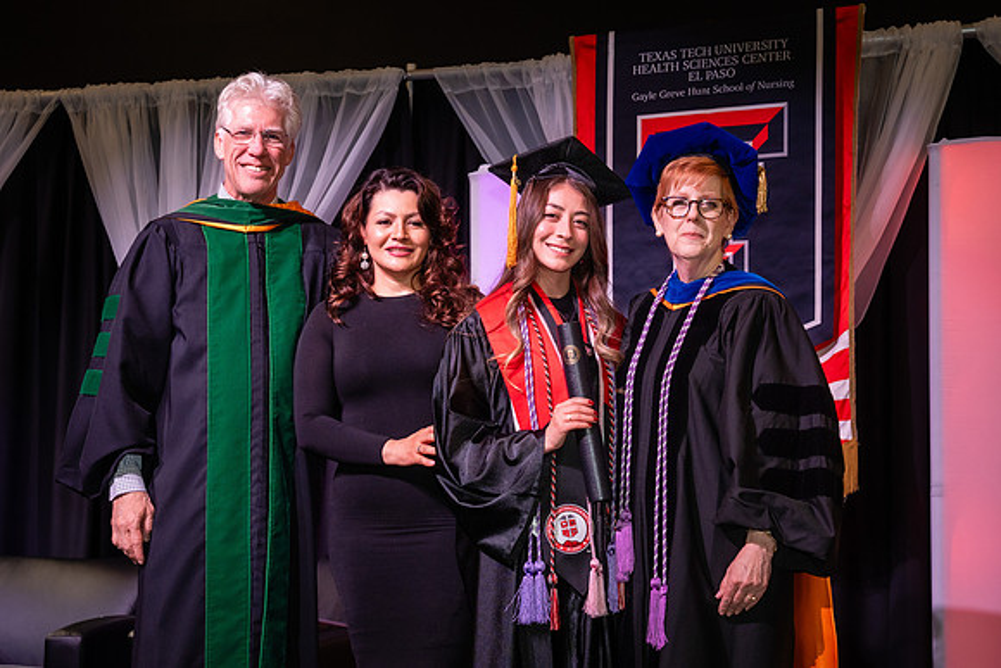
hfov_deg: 30.6
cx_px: 480
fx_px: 1828
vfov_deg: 20.7
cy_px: 394
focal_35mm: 66
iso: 1250
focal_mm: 52
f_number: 5.6
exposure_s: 1/160
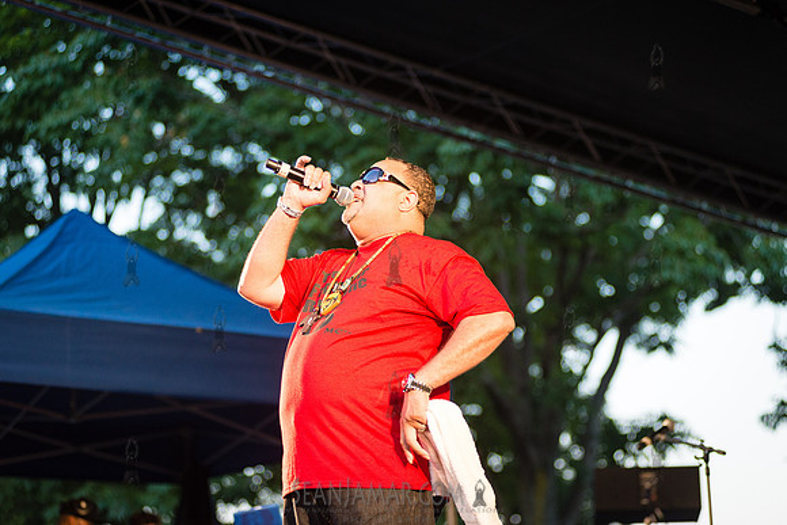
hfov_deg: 22.1
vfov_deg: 14.9
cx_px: 394
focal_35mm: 92
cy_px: 262
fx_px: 2012
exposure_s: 1/500
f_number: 2.8
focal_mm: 92
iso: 1600
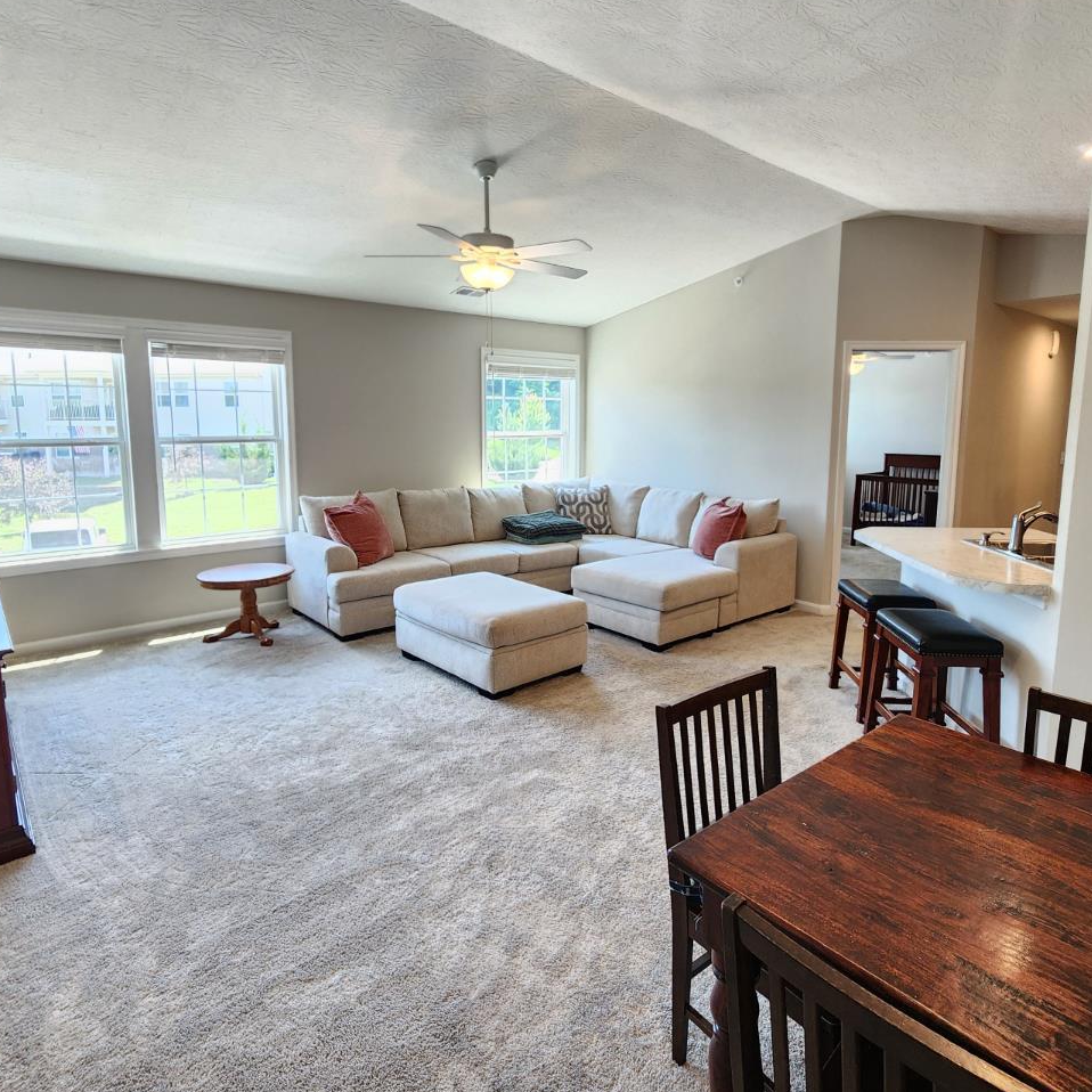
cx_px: 602
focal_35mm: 18
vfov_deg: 80.5
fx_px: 642
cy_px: 499
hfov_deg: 80.5
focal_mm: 2.2
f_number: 2.2
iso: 160
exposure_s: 1/60
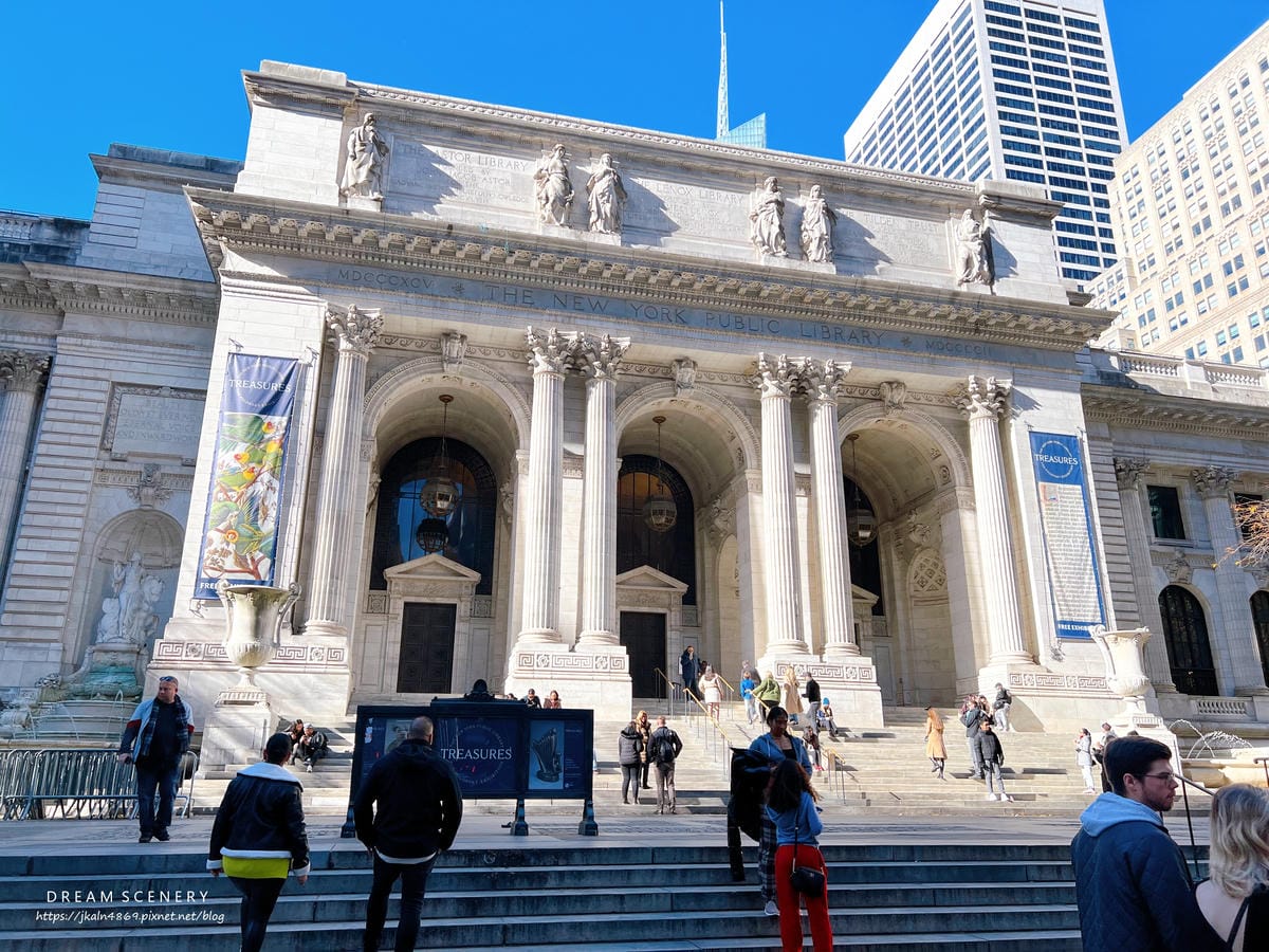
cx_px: 634
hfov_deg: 67.3
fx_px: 953
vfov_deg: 53.1
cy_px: 476
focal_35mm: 26
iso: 50
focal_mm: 5.7
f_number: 1.5
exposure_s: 1/1751
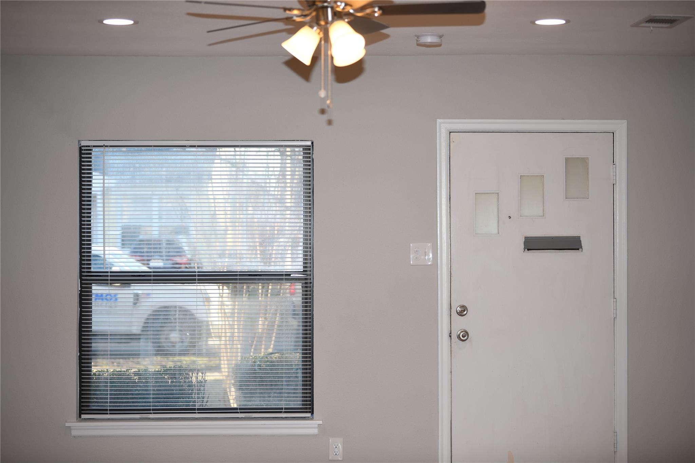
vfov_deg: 19.5
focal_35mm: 70
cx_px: 348
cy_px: 232
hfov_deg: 28.8
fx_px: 1351
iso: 100
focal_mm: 70
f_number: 2.8
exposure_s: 1/60
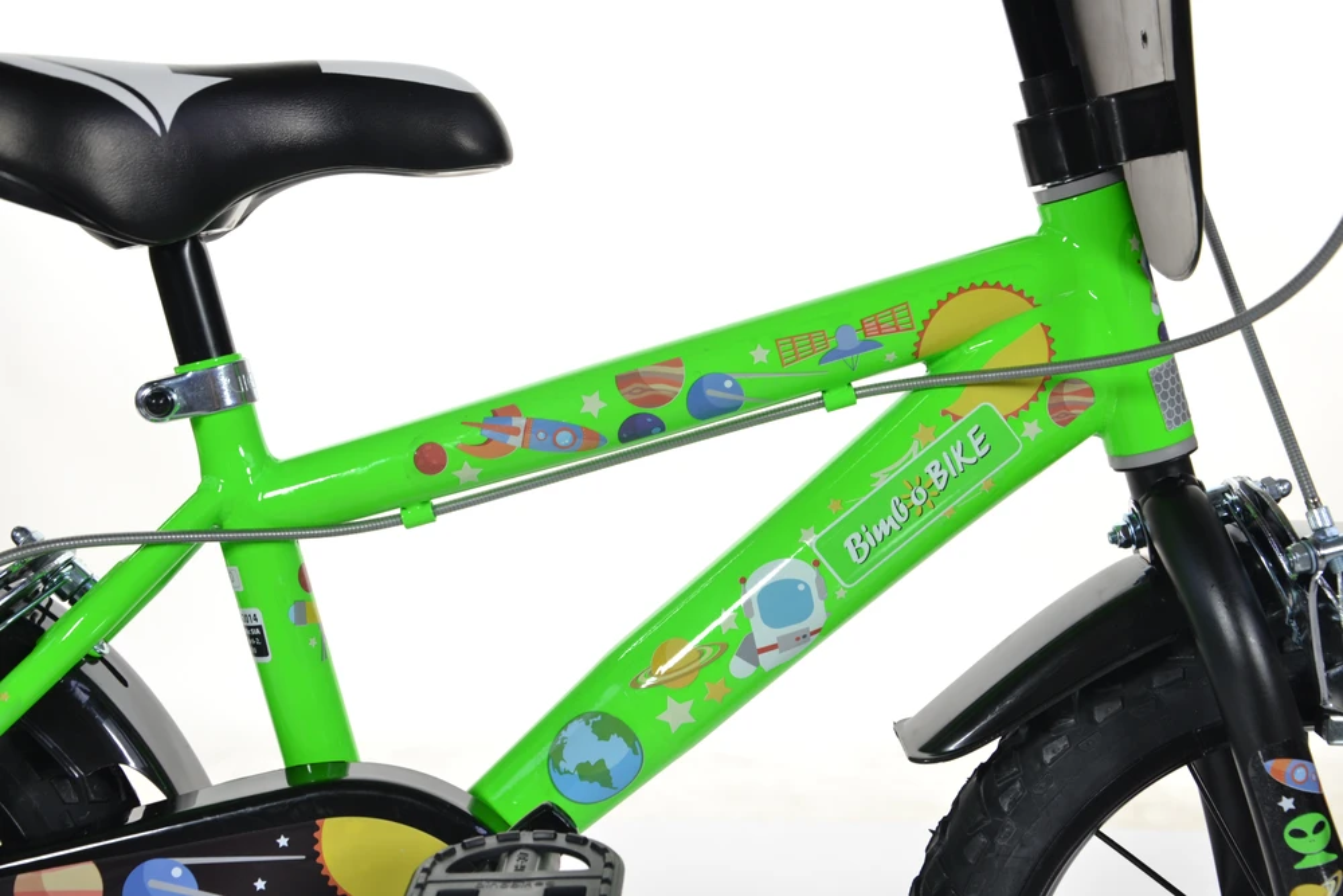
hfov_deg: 37.8
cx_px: 672
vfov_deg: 25.8
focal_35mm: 52
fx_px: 1959
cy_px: 448
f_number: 6.3
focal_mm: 35
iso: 400
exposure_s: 1/50
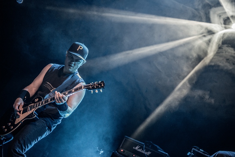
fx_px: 340
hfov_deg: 38.2
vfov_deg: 26.0
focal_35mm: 52
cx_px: 118
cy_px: 78
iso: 2500
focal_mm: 52
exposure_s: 1/100
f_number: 2.8
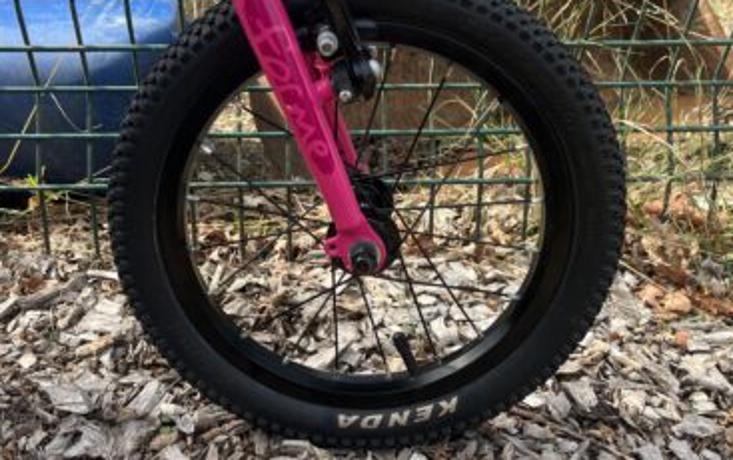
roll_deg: +0.5
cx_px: 312
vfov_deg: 35.0
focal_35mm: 36
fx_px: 720
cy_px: 148
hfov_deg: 53.8
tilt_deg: -18.4
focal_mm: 5.1
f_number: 1.6
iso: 50
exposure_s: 1/787
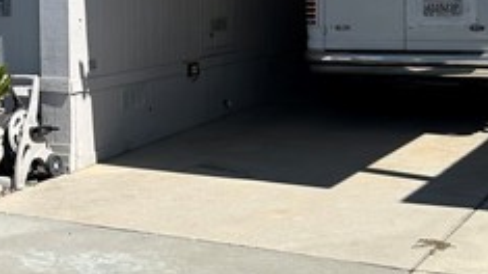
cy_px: 83
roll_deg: +1.5
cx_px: 77
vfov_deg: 15.6
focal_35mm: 77
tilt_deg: -7.0
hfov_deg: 26.8
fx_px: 996
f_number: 1.5
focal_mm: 5.7
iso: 50
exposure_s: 1/4274
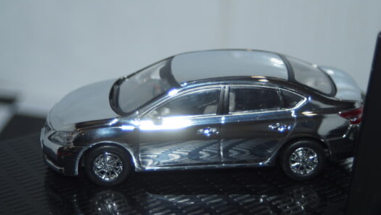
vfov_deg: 12.4
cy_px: 102
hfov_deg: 21.9
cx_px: 195
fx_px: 986
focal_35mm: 98
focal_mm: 55
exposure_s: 1/80
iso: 160
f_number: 5
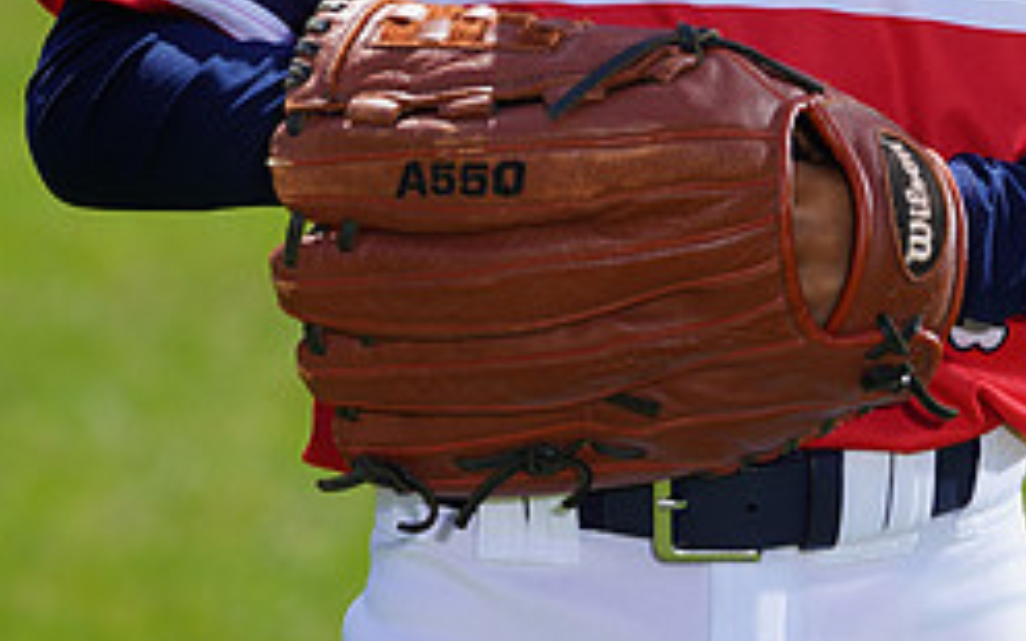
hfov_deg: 3.9
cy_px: -285
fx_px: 14932
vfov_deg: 2.5
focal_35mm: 534
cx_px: 672
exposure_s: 1/250
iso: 100
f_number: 7.1
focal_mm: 224
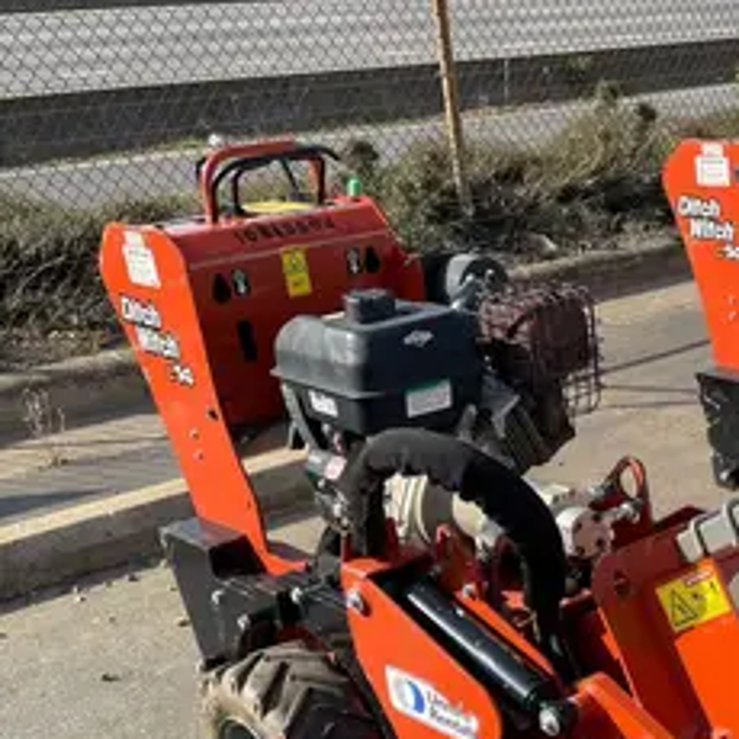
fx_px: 1328
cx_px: 755
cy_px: 654
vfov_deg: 29.9
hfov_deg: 28.9
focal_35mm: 55
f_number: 1.6
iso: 50
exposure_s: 1/1825
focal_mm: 4.2
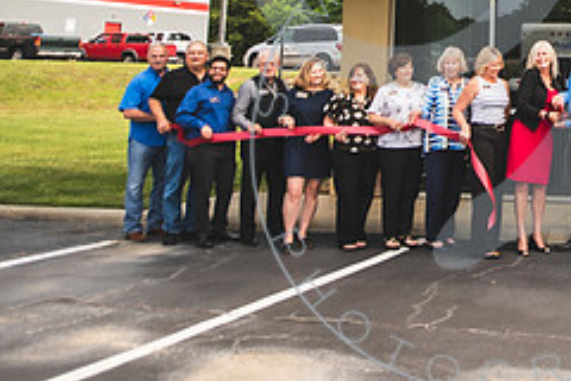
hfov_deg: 30.6
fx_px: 936
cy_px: -51
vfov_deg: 21.6
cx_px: 614
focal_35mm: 59
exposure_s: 1/800
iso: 100
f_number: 2.8
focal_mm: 24
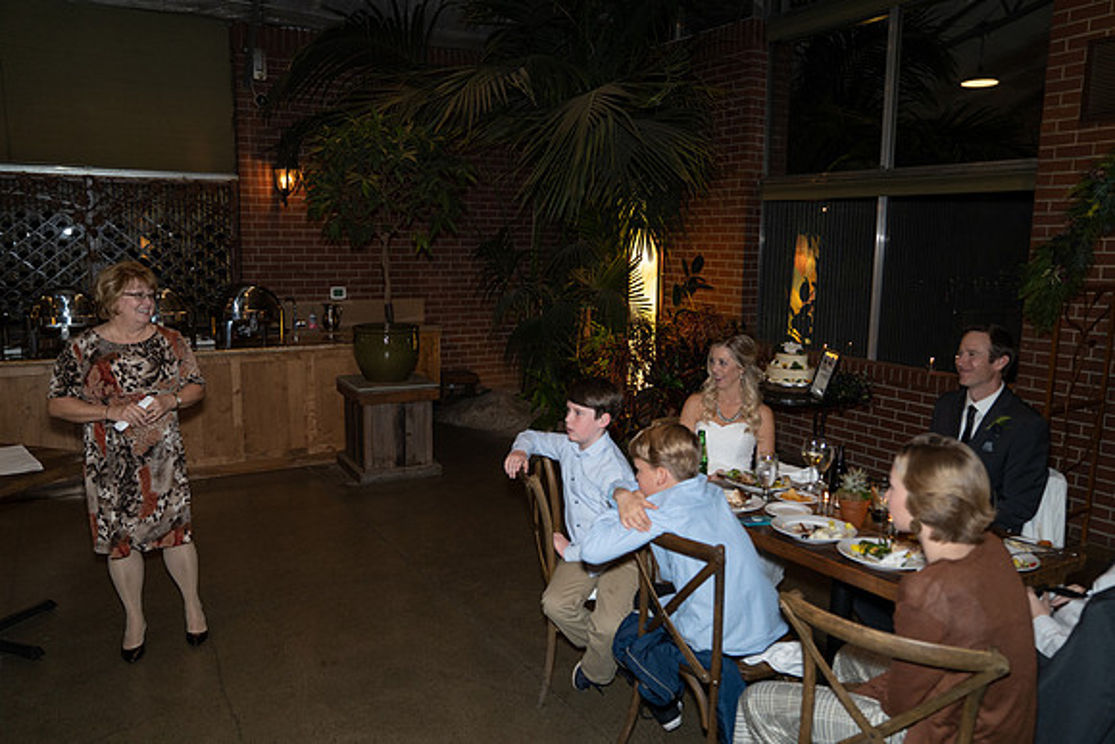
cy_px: 372
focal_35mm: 26
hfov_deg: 69.4
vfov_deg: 49.6
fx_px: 805
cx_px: 558
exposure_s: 1/125
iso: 2000
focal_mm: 26
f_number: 2.8
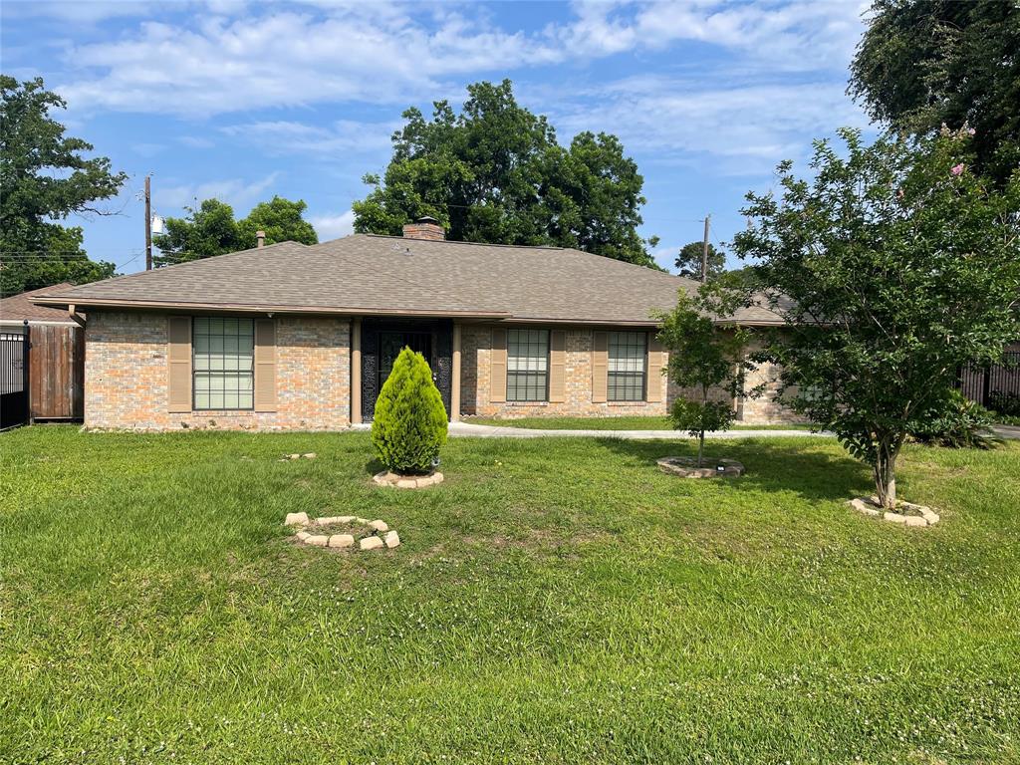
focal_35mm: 25
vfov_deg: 54.9
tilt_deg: -3.5
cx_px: 510
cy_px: 382
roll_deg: -1.2
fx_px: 737
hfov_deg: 69.4
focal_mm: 5.1
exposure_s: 1/3003
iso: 32
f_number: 1.6
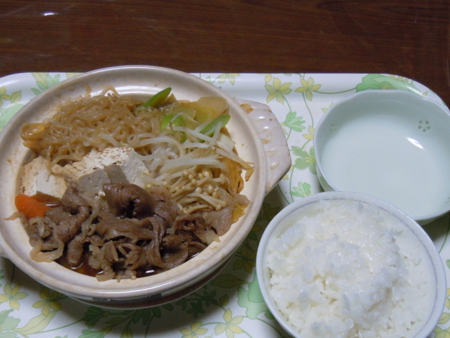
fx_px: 520
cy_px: 220
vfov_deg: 35.7
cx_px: 203
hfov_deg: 46.7
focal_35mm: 40
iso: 400
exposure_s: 1/60
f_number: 3.5
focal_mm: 5.4
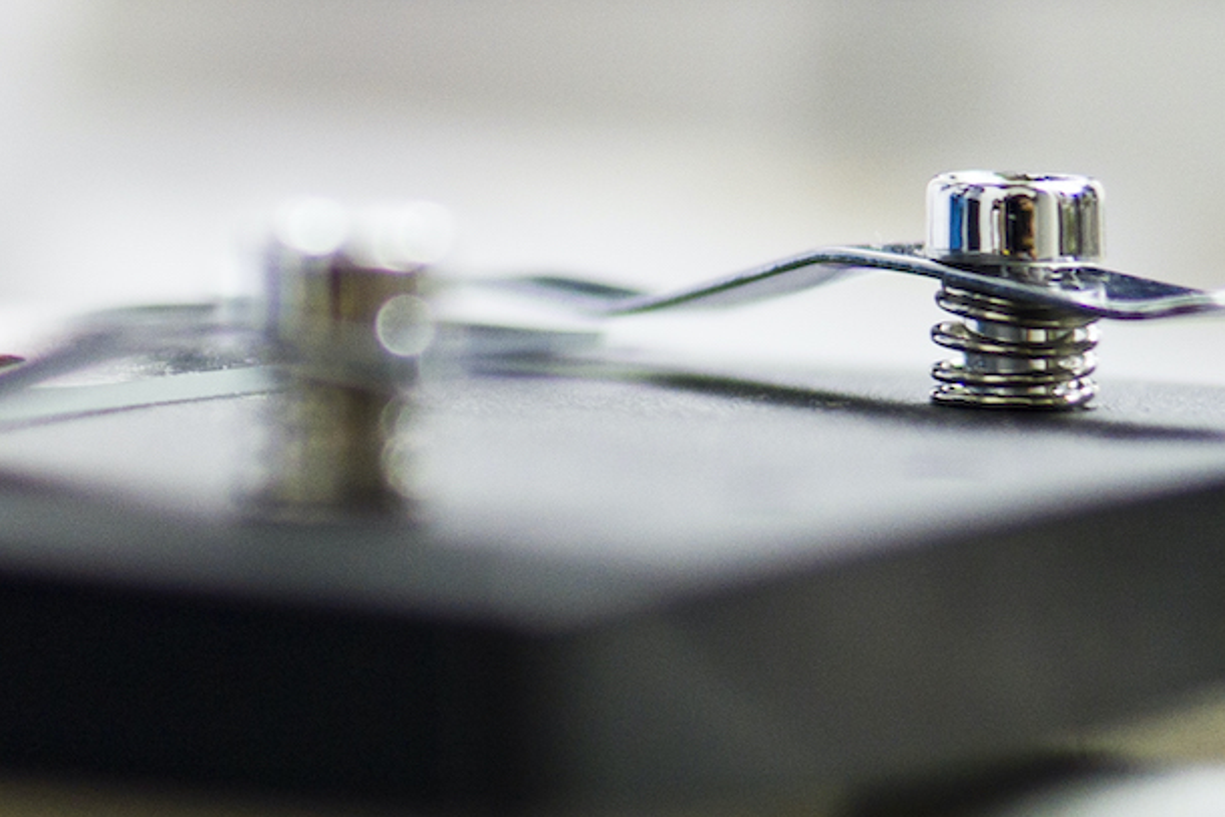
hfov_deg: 11.1
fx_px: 5786
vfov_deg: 7.9
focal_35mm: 170
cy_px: -339
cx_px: -1139
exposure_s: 1/125
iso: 160
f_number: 1.6
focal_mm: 24
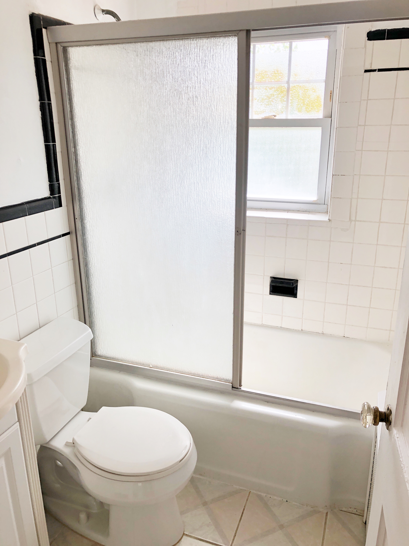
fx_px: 441
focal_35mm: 28
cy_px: 273
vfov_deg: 63.4
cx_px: 204
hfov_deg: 49.7
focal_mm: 3.99
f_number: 1.8
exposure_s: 1/214
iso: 20
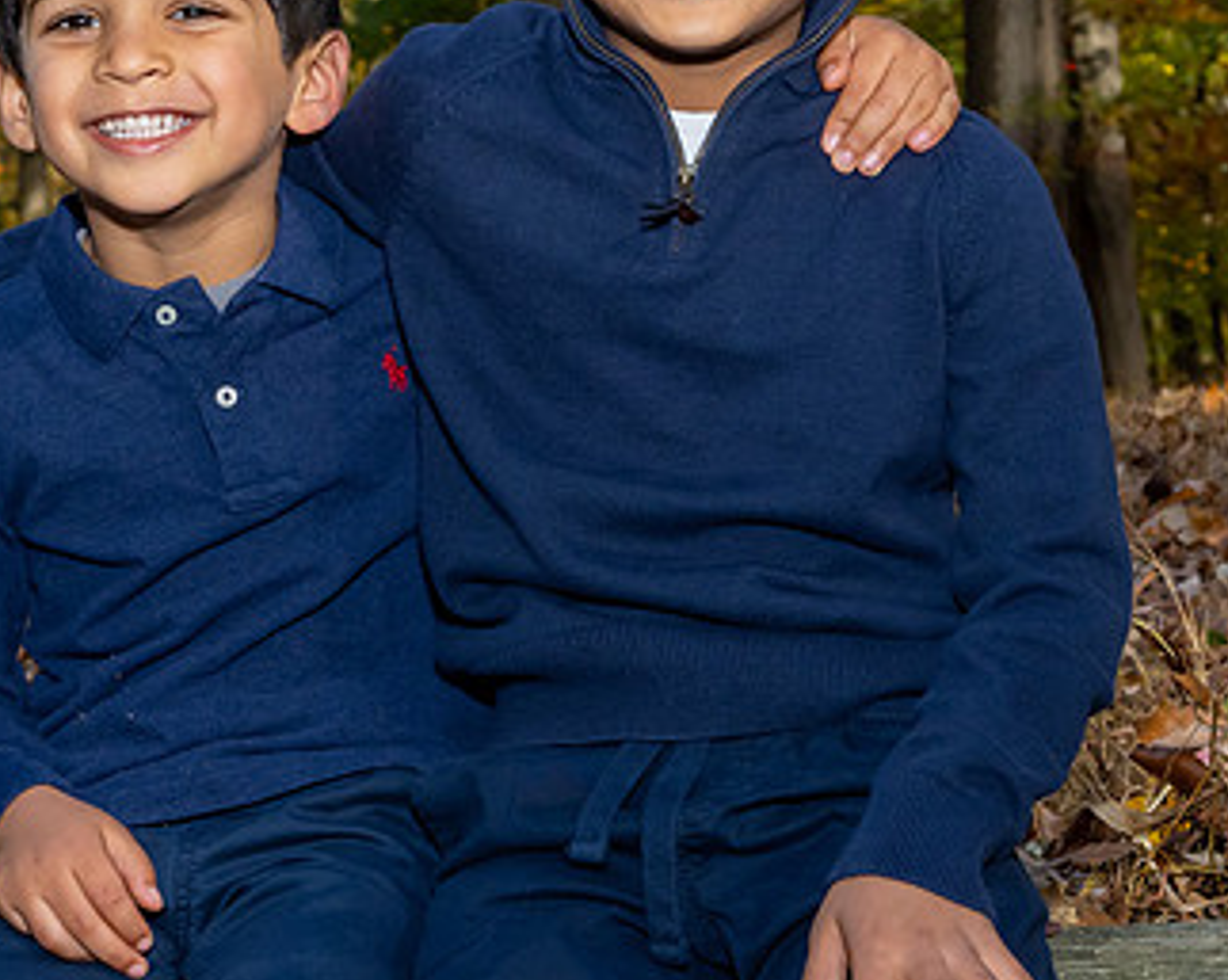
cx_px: 712
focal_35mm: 124
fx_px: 4503
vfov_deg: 12.4
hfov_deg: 15.5
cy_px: 209
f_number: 8
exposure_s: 1/250
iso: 800
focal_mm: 40
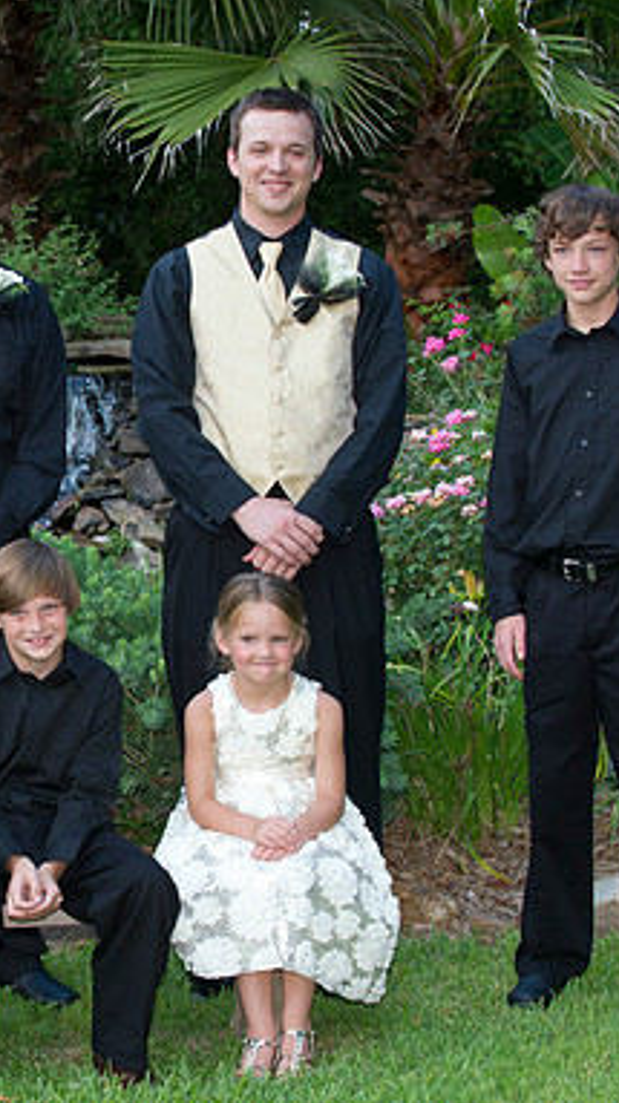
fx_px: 3244
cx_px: 17
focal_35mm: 111
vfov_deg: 19.3
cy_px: 550
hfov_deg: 10.8
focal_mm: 70
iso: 800
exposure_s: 1/160
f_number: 5.6
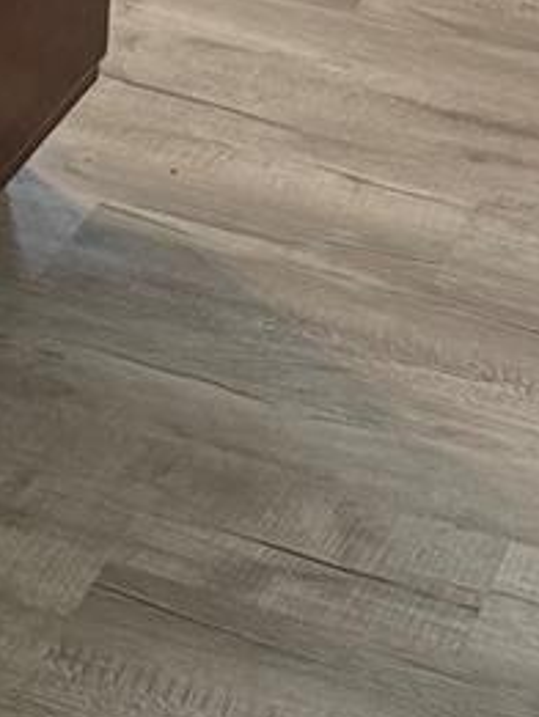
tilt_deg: -10.5
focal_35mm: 141
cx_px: -270
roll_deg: -1.3
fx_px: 2925
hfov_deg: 10.2
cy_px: -717
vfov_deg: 12.4
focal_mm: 6.76
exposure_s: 1/60
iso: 200
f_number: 1.78
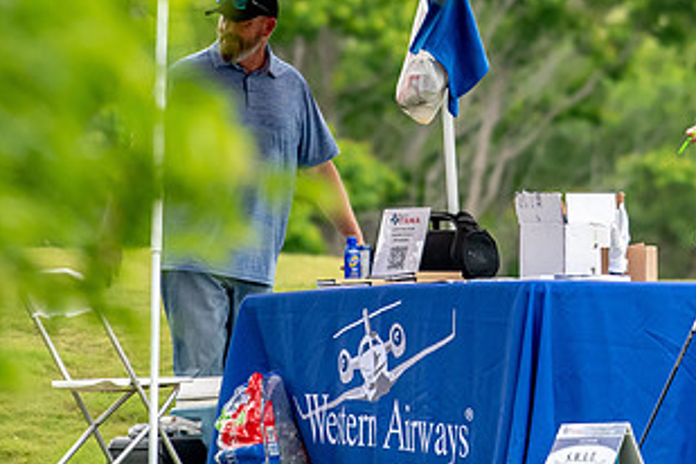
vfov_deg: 1.3
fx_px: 20124
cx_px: 523
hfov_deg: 2.0
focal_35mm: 1041
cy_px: 44
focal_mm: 370
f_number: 5.6
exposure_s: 1/2000
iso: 1600
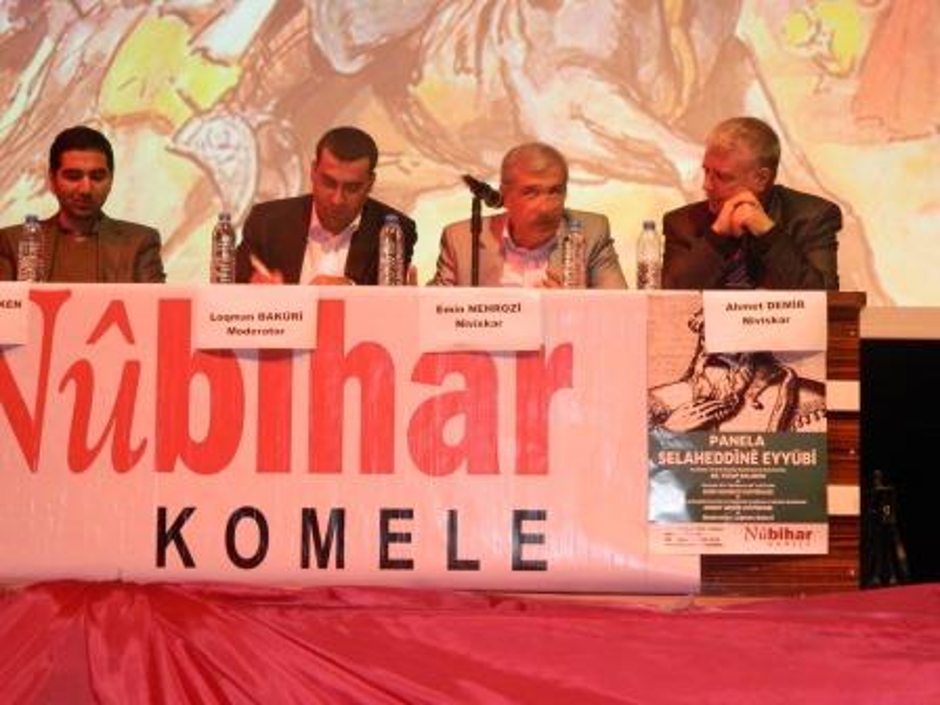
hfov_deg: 23.3
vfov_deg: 17.6
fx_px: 2281
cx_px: 470
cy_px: 352
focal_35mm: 84
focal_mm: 15.1
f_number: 4.2
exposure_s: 1/10
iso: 400
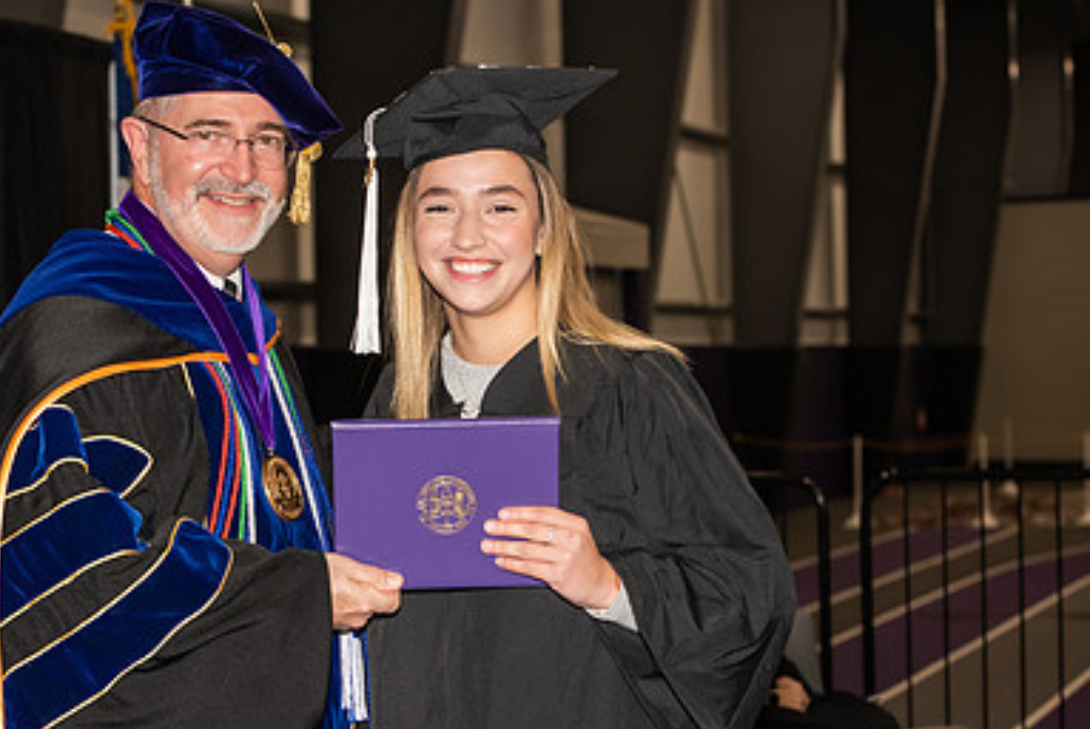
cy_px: 443
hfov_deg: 19.2
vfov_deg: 12.9
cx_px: 350
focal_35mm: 106
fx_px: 3212
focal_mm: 70
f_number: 5.6
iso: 1000
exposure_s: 1/200
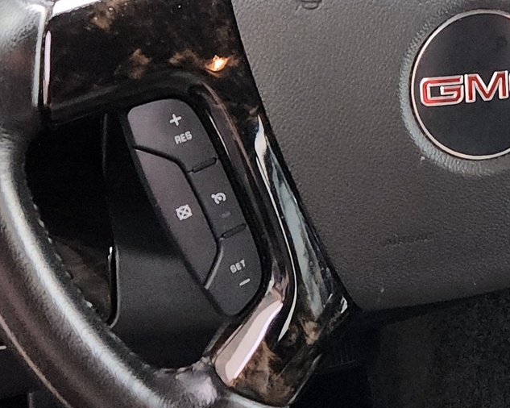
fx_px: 1192
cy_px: 78
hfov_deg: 22.0
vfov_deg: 19.2
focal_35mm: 79
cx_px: 644
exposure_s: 1/59
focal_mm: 5.9
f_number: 1.8
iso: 385
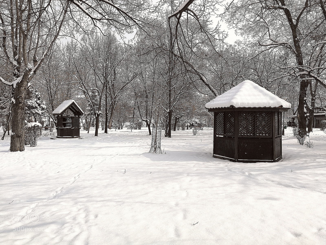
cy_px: 122
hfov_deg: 65.3
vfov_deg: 51.4
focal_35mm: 27
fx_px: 254
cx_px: 163
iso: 50
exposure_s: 1/2336
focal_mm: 3.95
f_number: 2.2
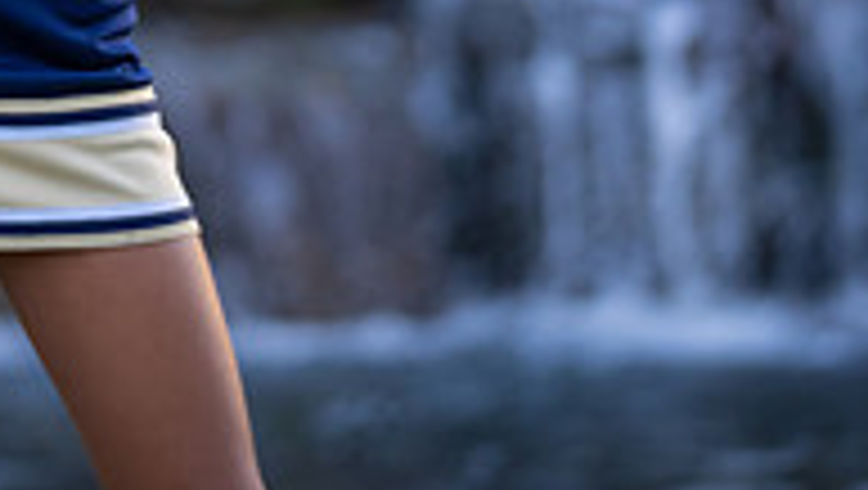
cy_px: -406
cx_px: -80
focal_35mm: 451
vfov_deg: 2.7
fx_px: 10390
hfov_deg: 4.8
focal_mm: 137
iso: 640
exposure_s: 1/320
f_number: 2.8
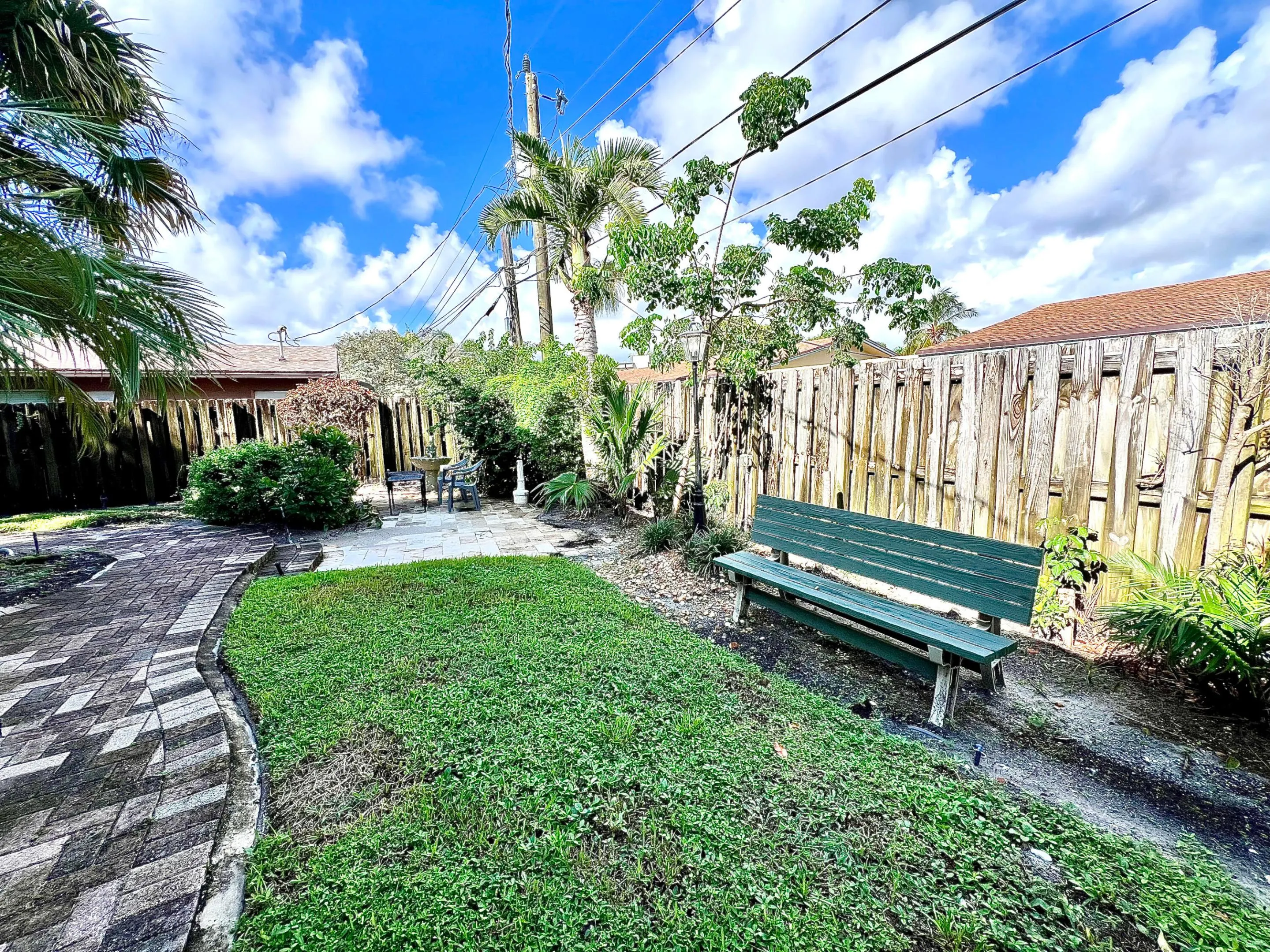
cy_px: 476
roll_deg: +2.1
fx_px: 477
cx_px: 635
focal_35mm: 13
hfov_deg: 106.2
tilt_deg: -7.5
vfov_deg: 89.9
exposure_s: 1/752
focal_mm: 1.57
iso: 32
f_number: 1.8
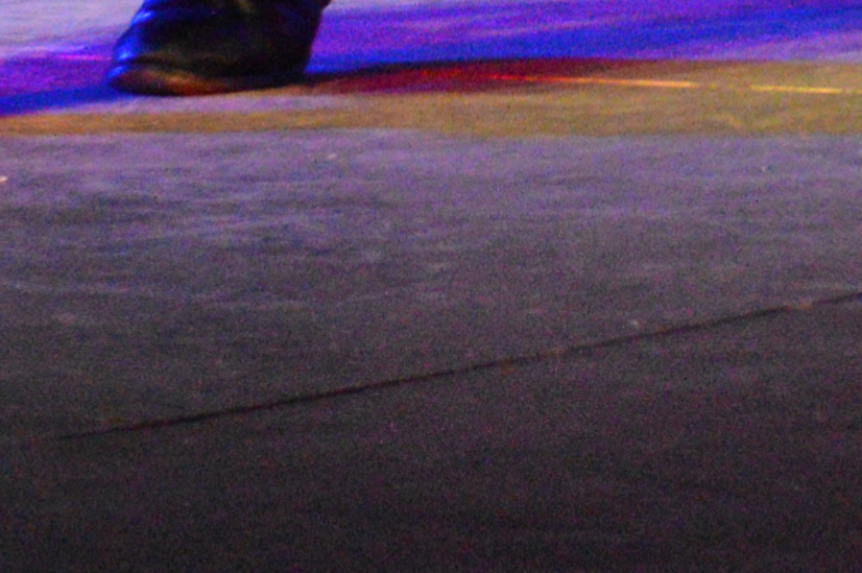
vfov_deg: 4.3
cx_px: 514
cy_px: -1260
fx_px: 7320
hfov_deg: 6.7
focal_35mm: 306
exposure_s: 1/500
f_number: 4.5
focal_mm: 28
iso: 3200
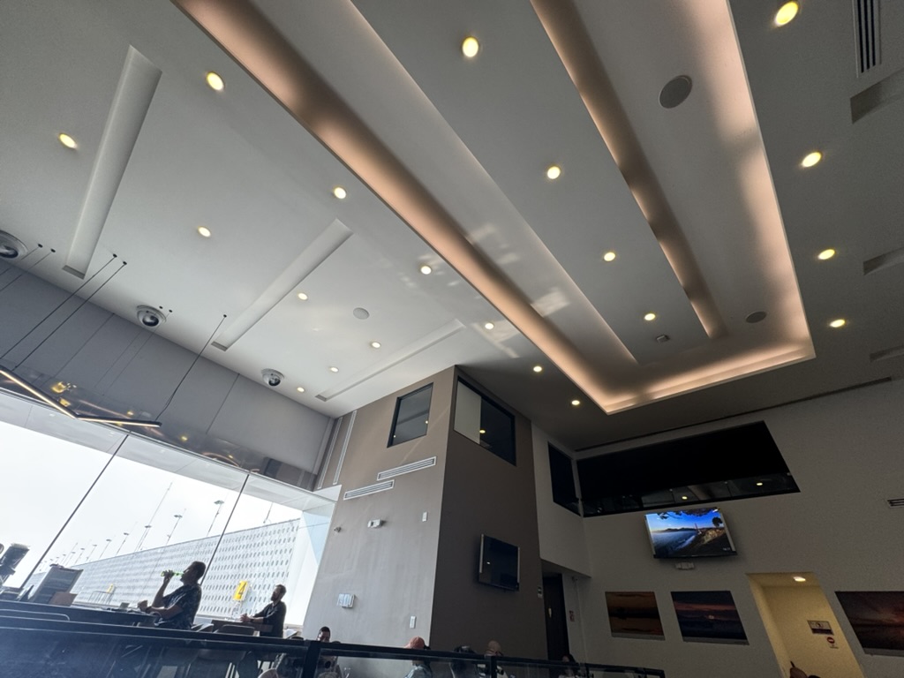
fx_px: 366
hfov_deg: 102.1
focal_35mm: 14
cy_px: 339
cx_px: 452
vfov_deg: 85.7
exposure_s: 1/120
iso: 100
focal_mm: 2.22
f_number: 2.2
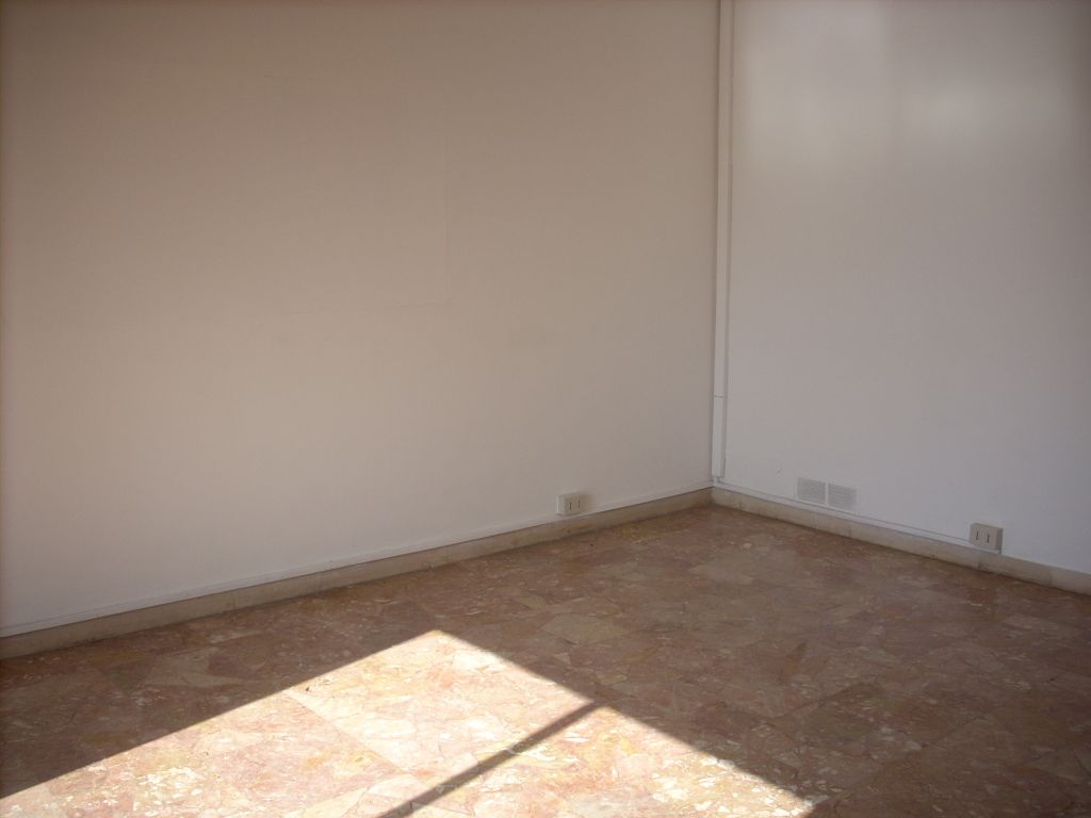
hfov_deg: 50.1
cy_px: 409
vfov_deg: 38.7
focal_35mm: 37
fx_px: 1166
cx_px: 546
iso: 64
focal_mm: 6.2
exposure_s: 1/297
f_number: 2.8
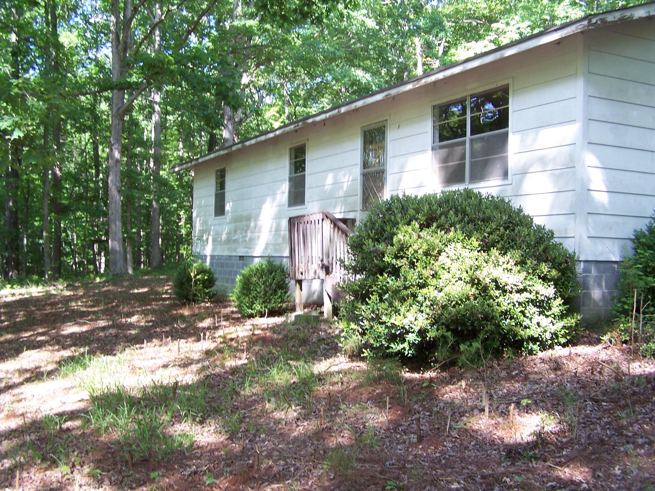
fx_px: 719
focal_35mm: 38
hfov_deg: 49.0
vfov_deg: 37.7
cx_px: 328
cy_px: 246
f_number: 2.8
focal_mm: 6.3
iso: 80
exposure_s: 1/60
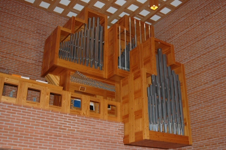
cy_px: 75
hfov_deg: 46.4
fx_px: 264
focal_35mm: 42
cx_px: 113
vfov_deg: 31.9
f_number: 4
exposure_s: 1/60
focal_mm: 28
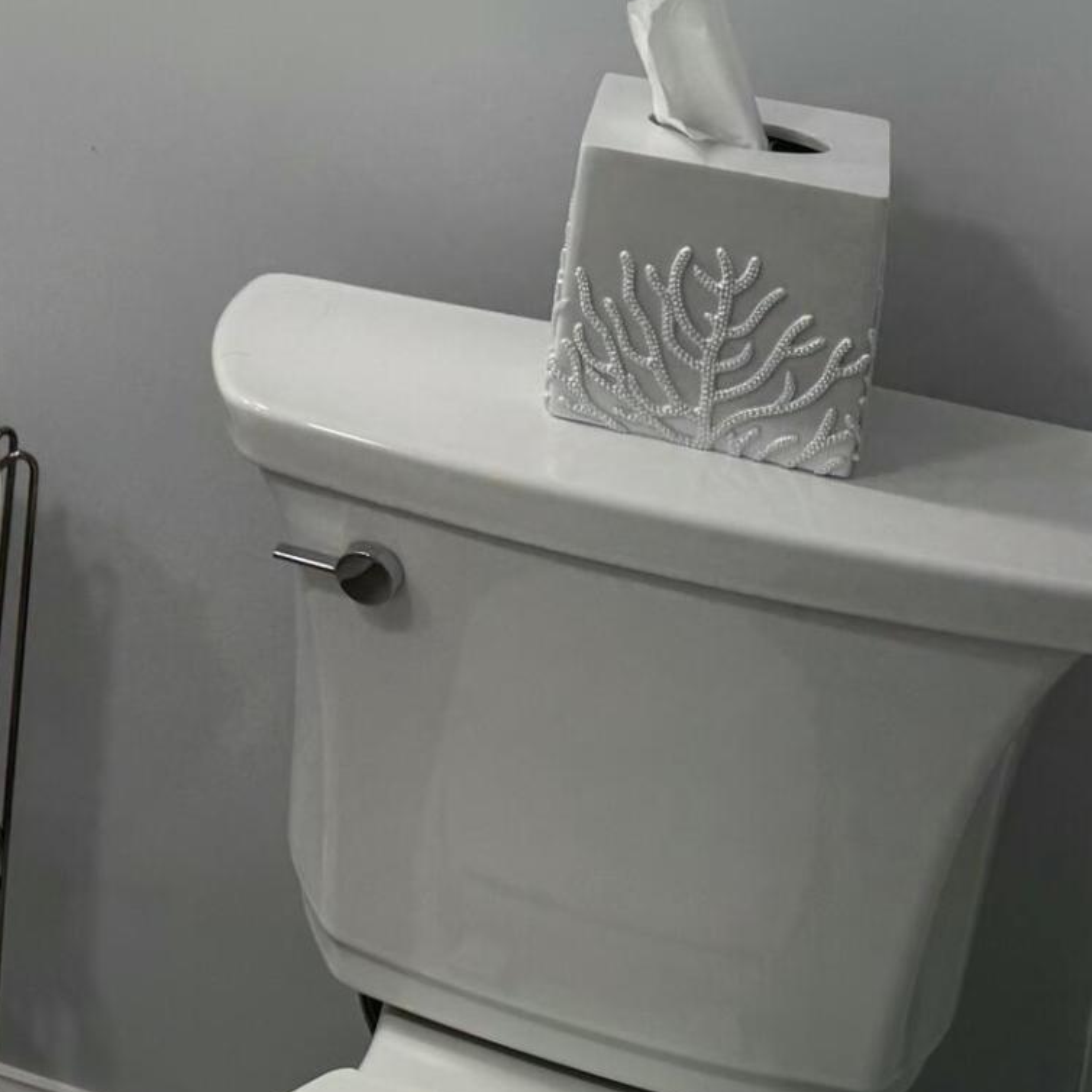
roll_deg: -1.2
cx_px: -634
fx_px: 2891
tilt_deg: -13.4
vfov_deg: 19.7
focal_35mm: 81
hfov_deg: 18.5
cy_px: -313
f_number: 1.78
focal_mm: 6.76
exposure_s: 1/120
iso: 50
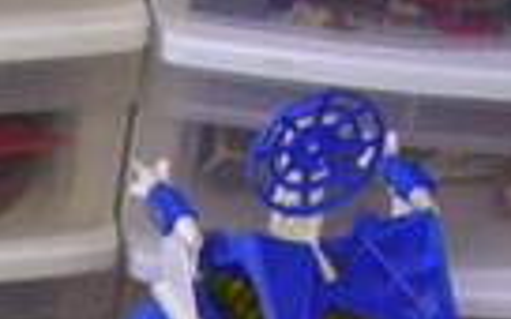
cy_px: 747
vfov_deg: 6.6
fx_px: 2646
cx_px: -308
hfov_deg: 10.6
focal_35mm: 190
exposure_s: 1/23.7
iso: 400
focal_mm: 6.3
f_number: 3.5
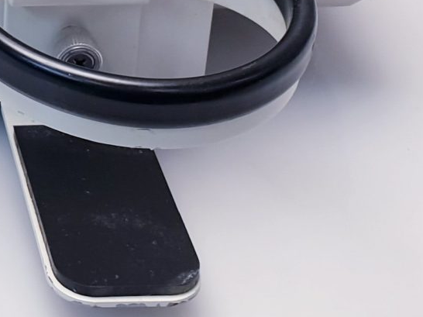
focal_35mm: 122
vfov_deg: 10.9
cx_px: -332
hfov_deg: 14.3
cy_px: -358
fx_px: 1490
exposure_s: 1/50
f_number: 2.4
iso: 80
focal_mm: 4.3
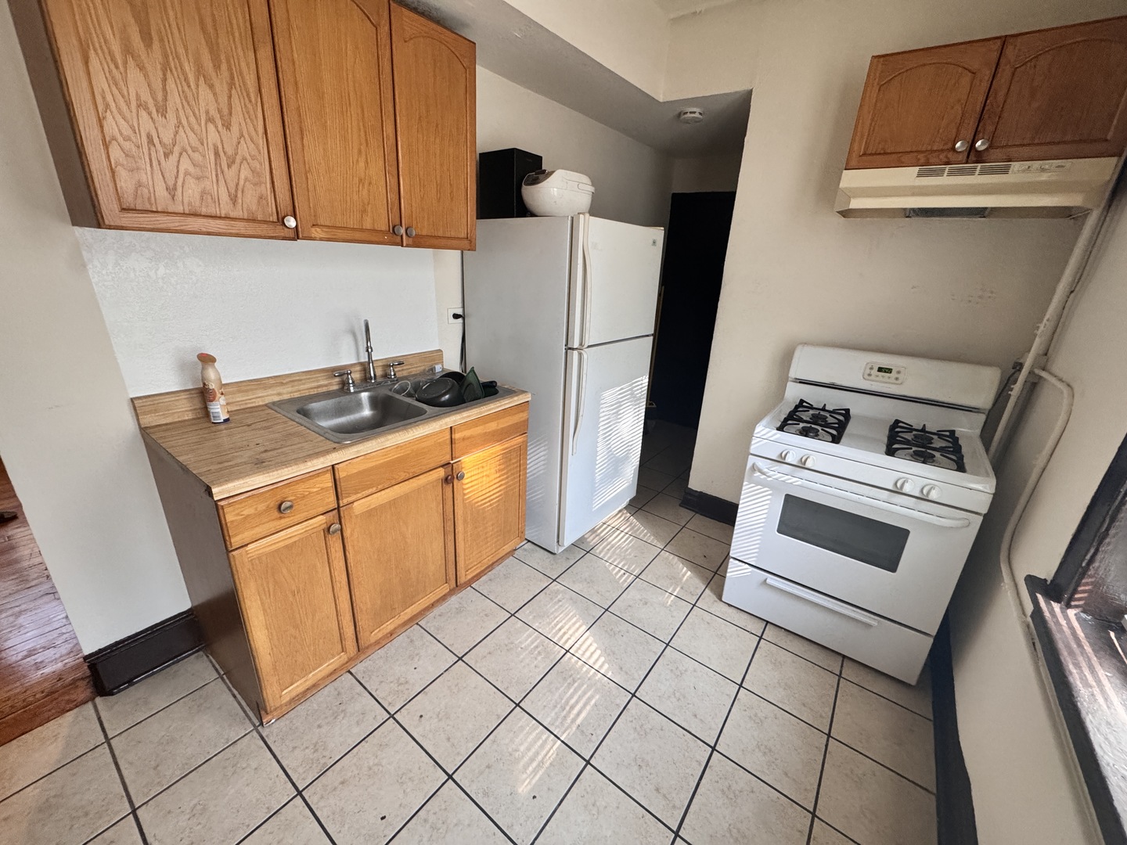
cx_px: 564
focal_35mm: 14
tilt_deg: -19.9
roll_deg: -3.0
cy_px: 422
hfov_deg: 102.1
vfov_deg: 85.7
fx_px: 456
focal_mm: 2.22
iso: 320
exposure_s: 1/91
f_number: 2.2
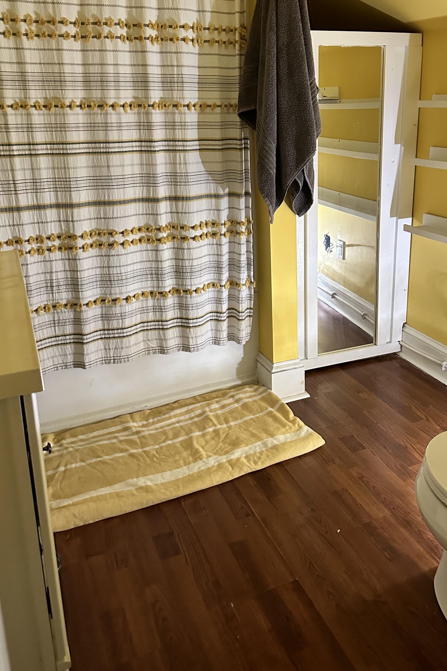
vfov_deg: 59.6
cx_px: 267
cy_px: 257
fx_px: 577
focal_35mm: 31
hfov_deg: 42.1
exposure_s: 1/40
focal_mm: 6.86
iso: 800
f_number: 1.78
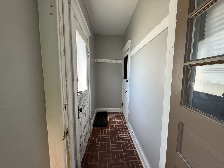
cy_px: 84
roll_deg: -0.3
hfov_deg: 102.1
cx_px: 112
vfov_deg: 85.7
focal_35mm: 14
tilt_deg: -3.2
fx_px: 91
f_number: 2.2
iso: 100
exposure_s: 1/99
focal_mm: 2.22
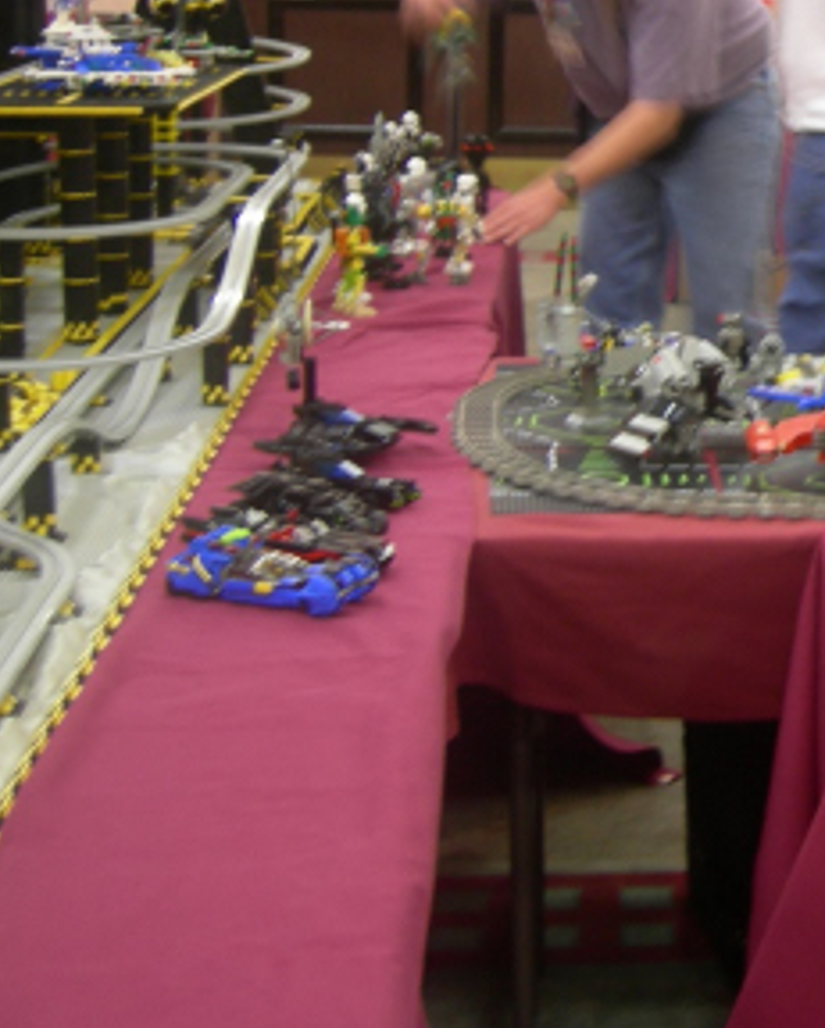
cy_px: 196
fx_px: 2377
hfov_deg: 18.7
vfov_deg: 24.0
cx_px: 986
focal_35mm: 78
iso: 76
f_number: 2.7
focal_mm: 7.5
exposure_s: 1/4
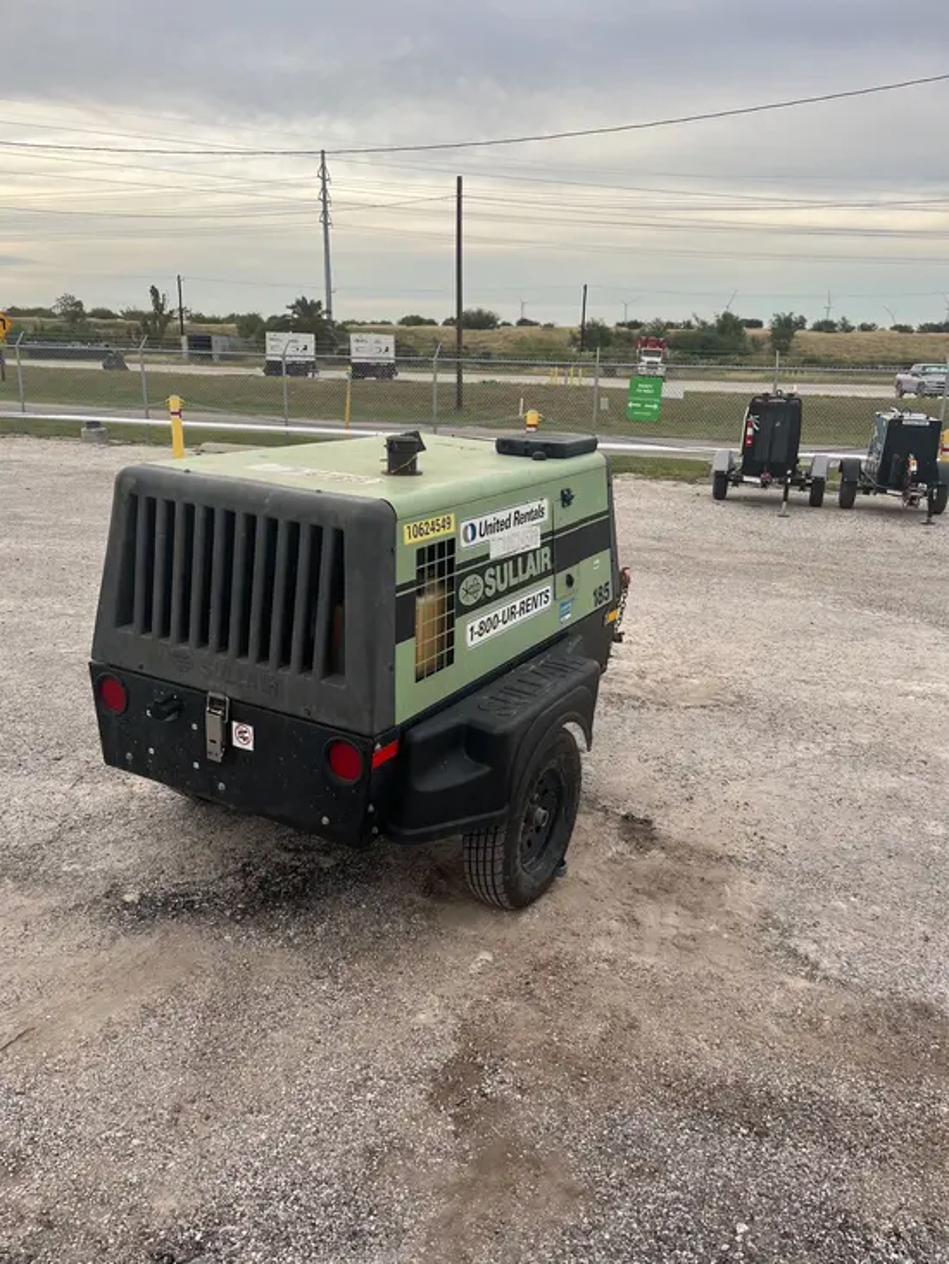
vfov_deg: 67.3
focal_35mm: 26
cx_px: 474
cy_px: 632
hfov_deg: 53.1
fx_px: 950
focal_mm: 5.1
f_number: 1.6
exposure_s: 1/487
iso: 50
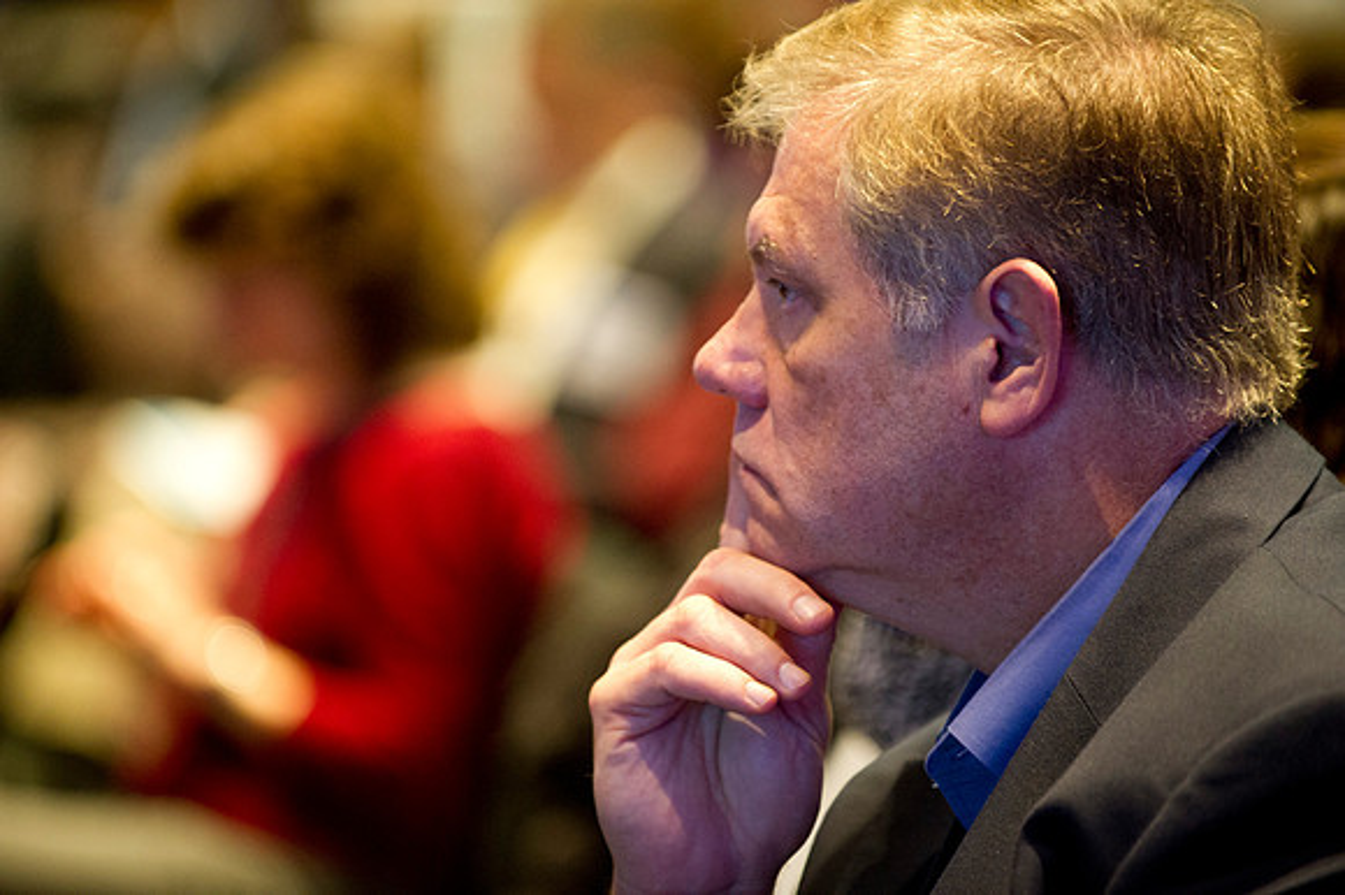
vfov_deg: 6.9
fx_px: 7468
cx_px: 672
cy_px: 448
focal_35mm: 200
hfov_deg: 10.3
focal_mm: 200
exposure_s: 1/60
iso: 2500
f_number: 2.8
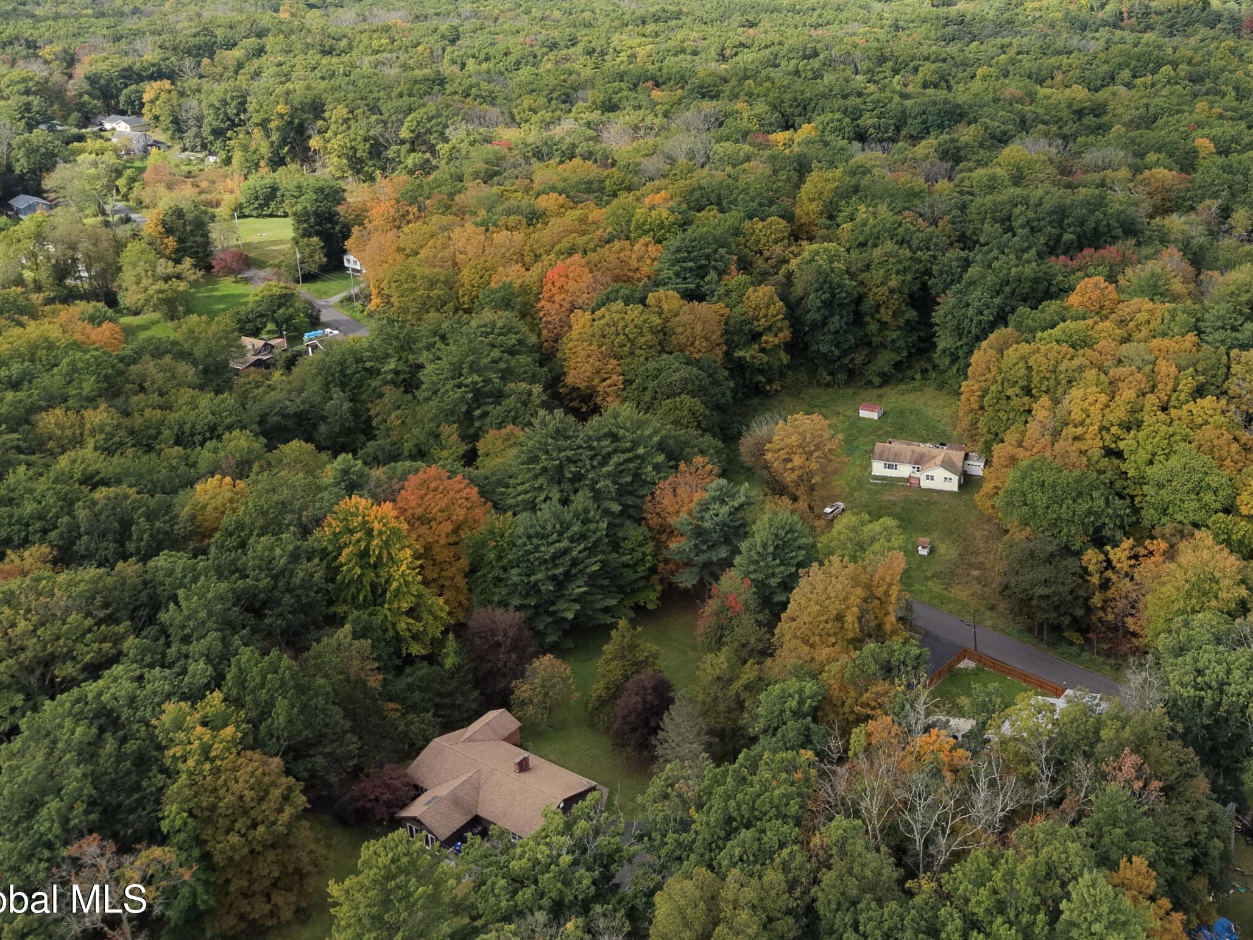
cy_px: 277
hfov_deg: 51.4
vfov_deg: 39.9
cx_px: 858
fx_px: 1267
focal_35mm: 35
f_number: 1.8
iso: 400
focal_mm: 8.67
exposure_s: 1/4000
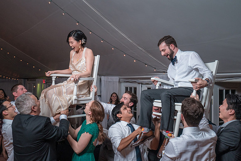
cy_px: 80
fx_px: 257
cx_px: 118
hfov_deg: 50.3
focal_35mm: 38
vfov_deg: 34.8
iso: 2000
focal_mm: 33
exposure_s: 1/200
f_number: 5.6
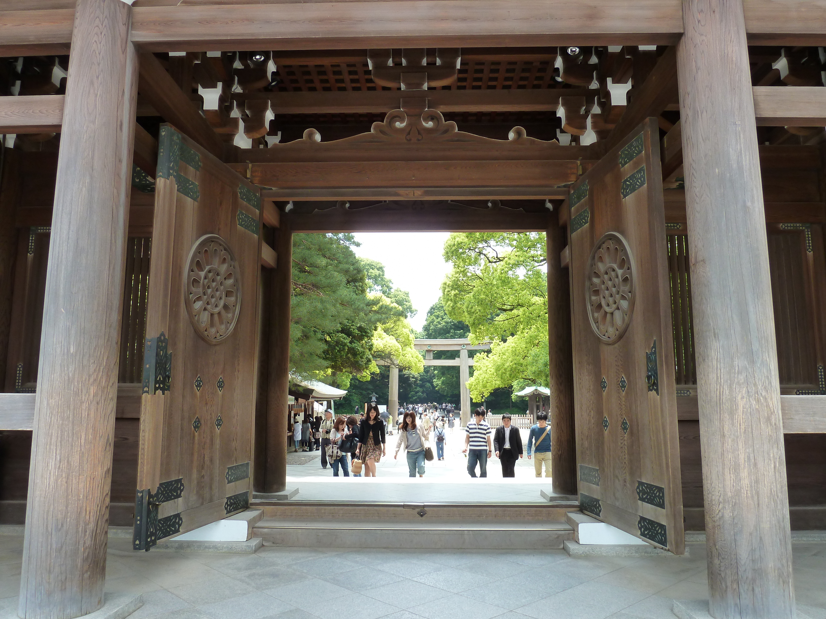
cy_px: 310
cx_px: 413
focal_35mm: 25
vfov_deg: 54.9
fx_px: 597
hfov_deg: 69.4
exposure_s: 1/125
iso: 125
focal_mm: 4.1
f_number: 4
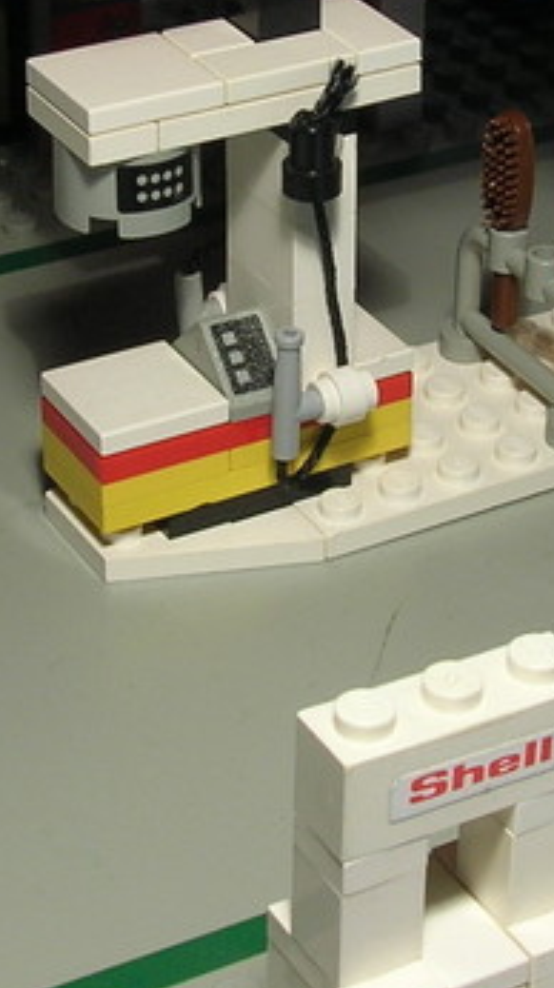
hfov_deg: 11.8
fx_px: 2670
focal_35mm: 102
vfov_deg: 20.8
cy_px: 256
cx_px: 394
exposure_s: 1/19
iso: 50
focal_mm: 6
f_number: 4.9
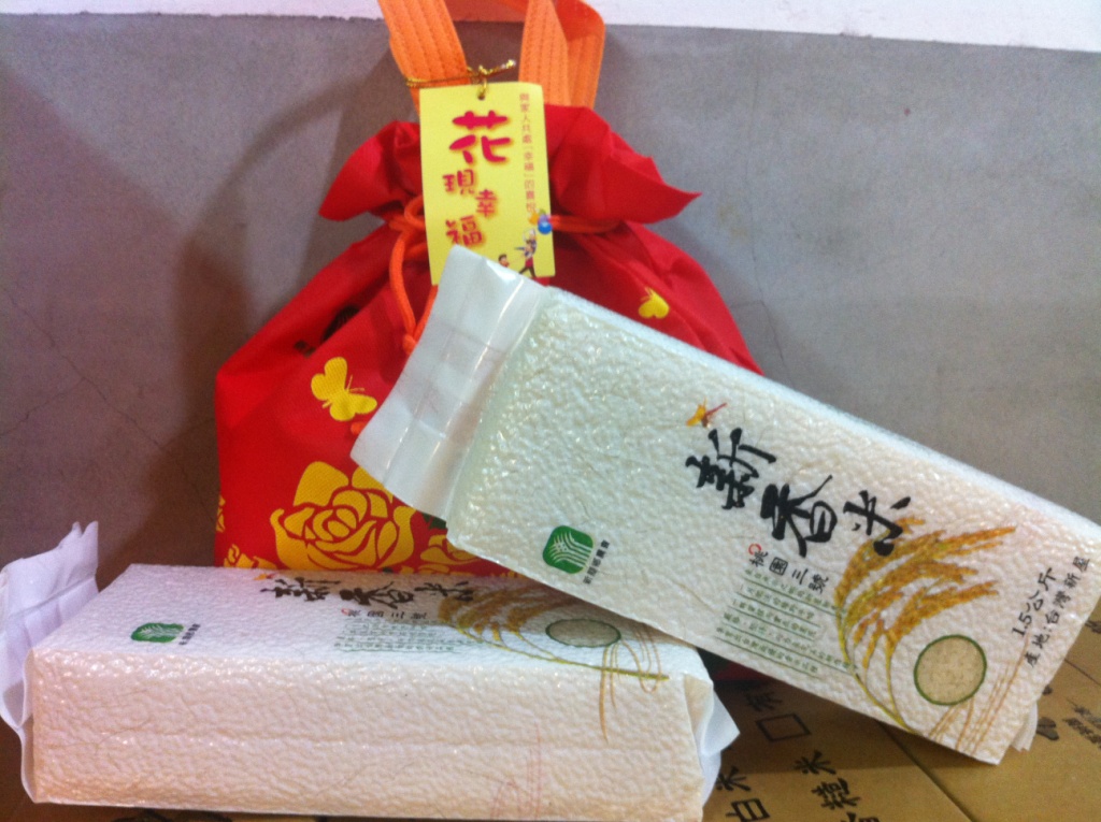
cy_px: 411
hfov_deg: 52.7
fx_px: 1112
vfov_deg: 40.6
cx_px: 550
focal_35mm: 35
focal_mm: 3.85
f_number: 2.8
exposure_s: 1/15
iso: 160
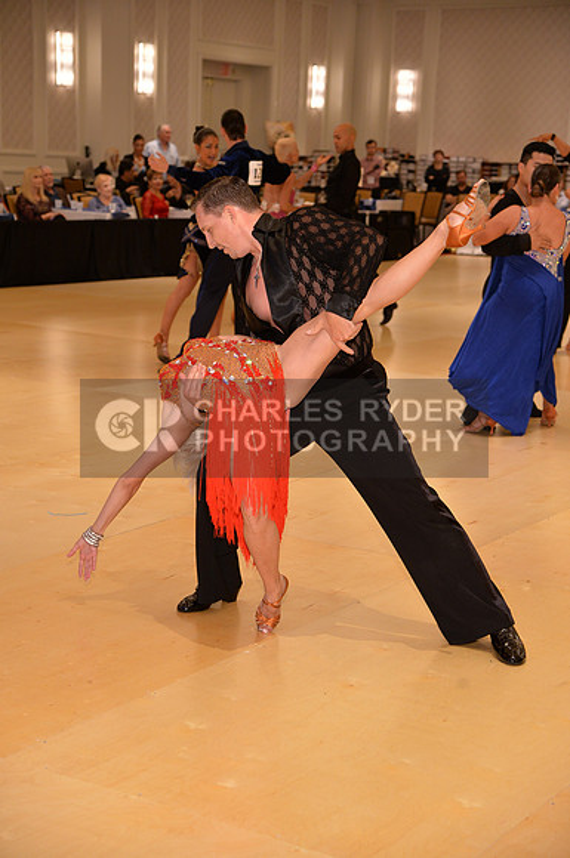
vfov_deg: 30.6
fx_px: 1572
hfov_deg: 20.6
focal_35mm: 66
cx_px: 285
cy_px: 429
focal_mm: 66
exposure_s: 1/200
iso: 1600
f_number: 4.5
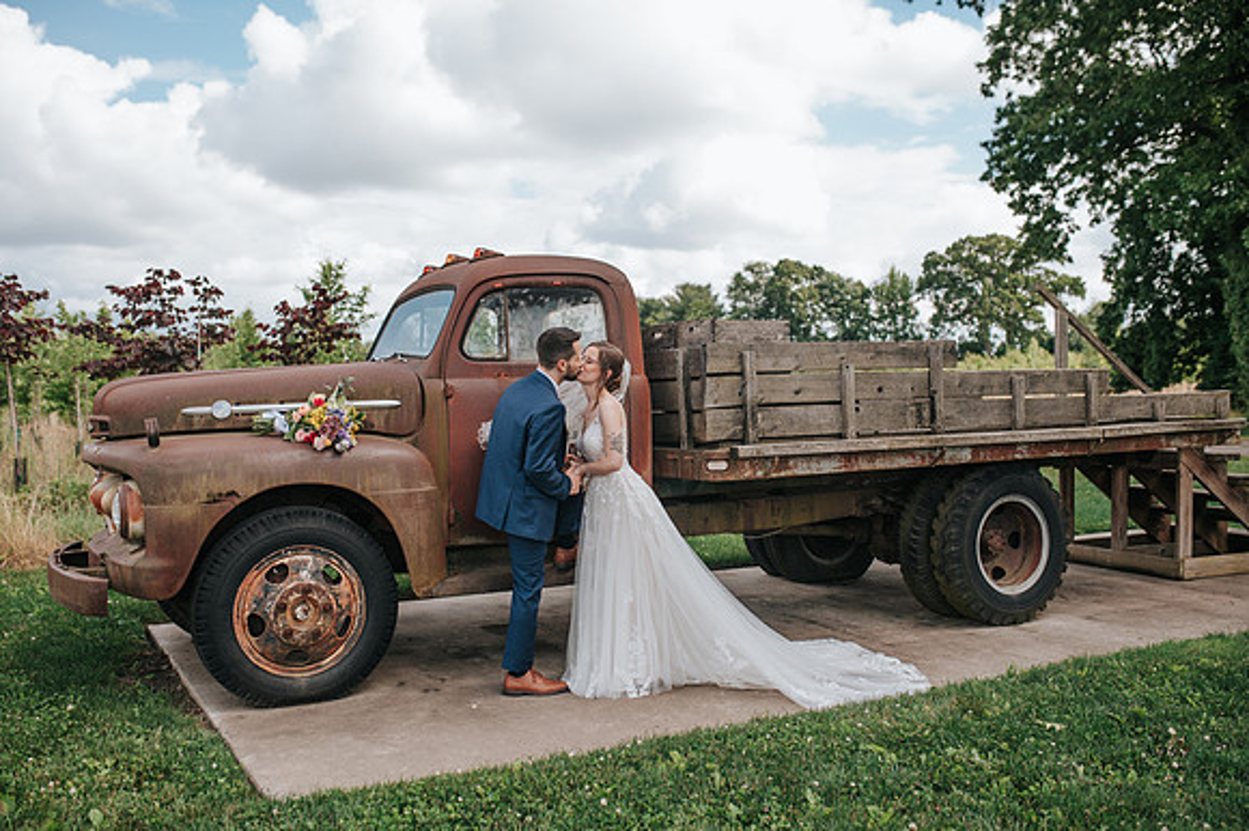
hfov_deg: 54.5
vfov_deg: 37.8
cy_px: 416
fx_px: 1214
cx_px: 624
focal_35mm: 35
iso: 400
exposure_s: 1/3200
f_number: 2.8
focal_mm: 35
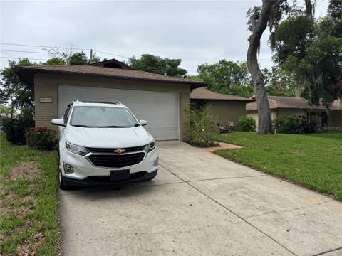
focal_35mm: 24
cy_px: 128
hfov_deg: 71.6
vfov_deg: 56.8
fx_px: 237
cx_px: 171
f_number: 1.78
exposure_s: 1/3413
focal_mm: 6.76
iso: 80
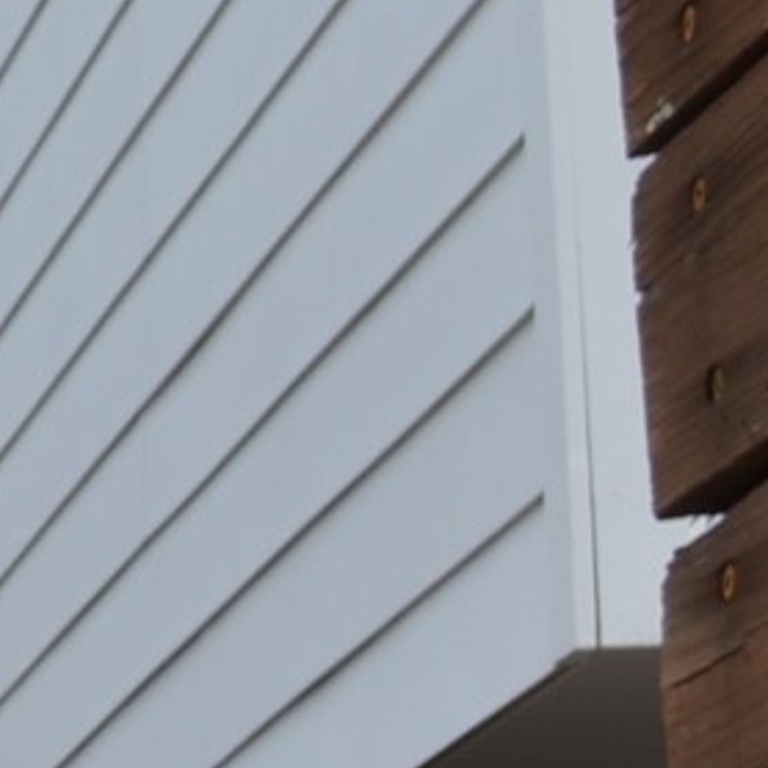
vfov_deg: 7.8
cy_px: 1171
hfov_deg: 6.7
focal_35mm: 219
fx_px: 5497
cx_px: -2031
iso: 100
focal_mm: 22
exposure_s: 1/200
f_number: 7.1
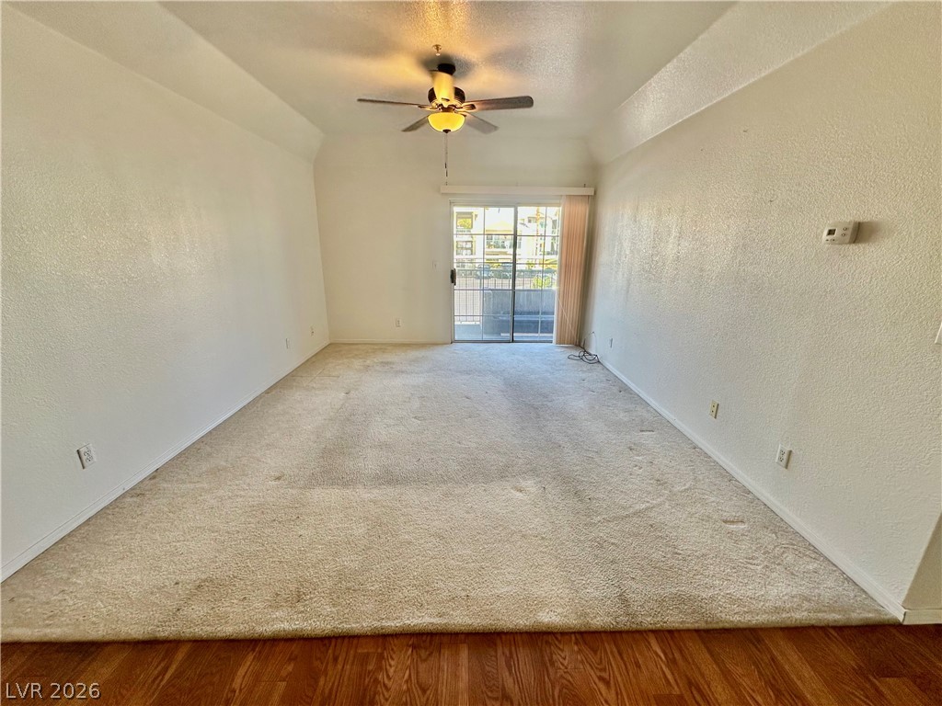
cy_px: 353
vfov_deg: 85.7
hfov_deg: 102.1
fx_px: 381
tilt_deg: -15.8
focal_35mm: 14
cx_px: 471
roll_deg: +0.1
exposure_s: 1/120
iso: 100
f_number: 2.2
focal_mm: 2.22
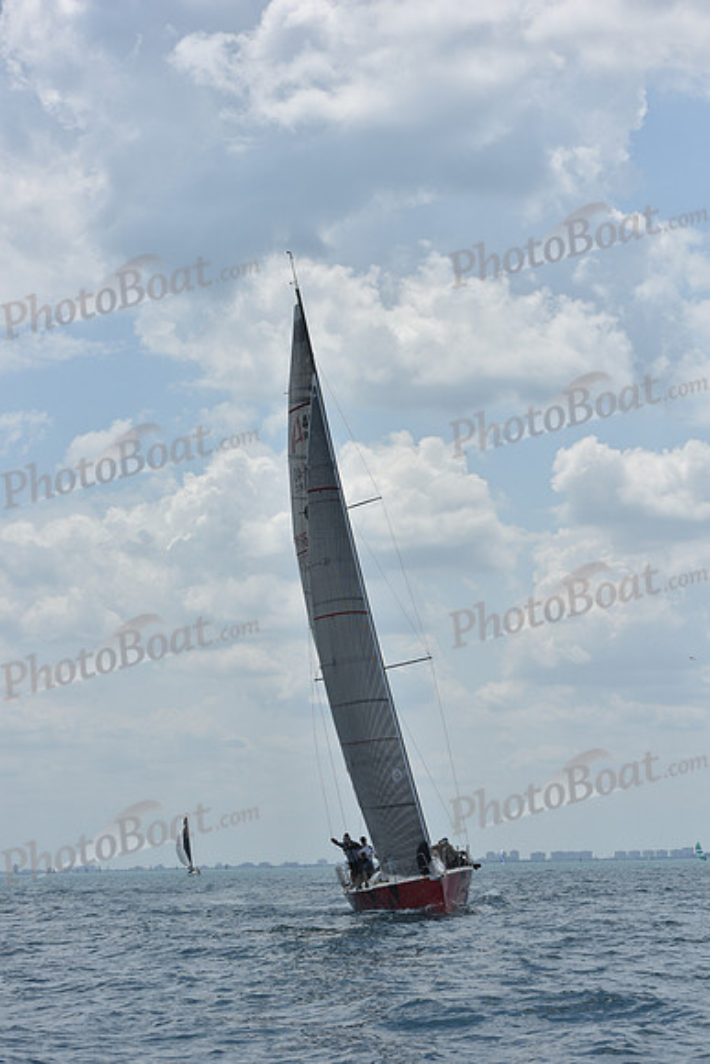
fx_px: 2542
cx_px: 355
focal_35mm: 86
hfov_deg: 15.9
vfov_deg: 23.6
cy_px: 532
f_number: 10
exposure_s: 1/1250
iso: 250
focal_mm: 86
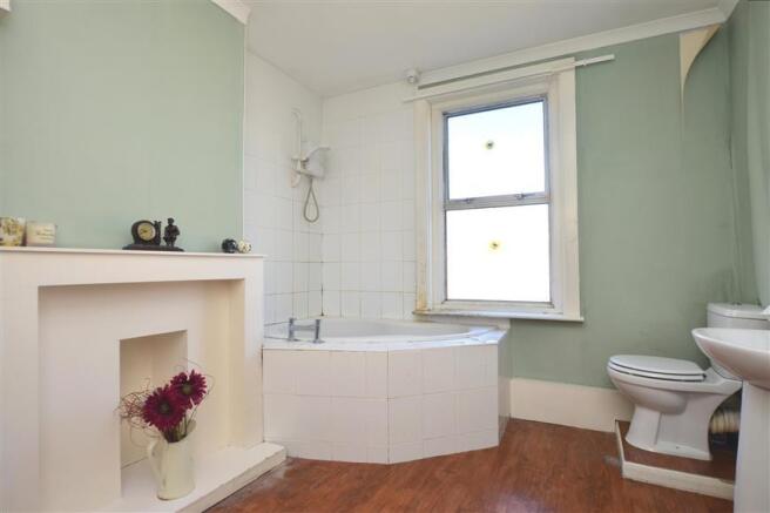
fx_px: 385
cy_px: 256
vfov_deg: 67.4
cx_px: 385
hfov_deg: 90.0
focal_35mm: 18
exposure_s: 1/125
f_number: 5.6
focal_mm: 12
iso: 200
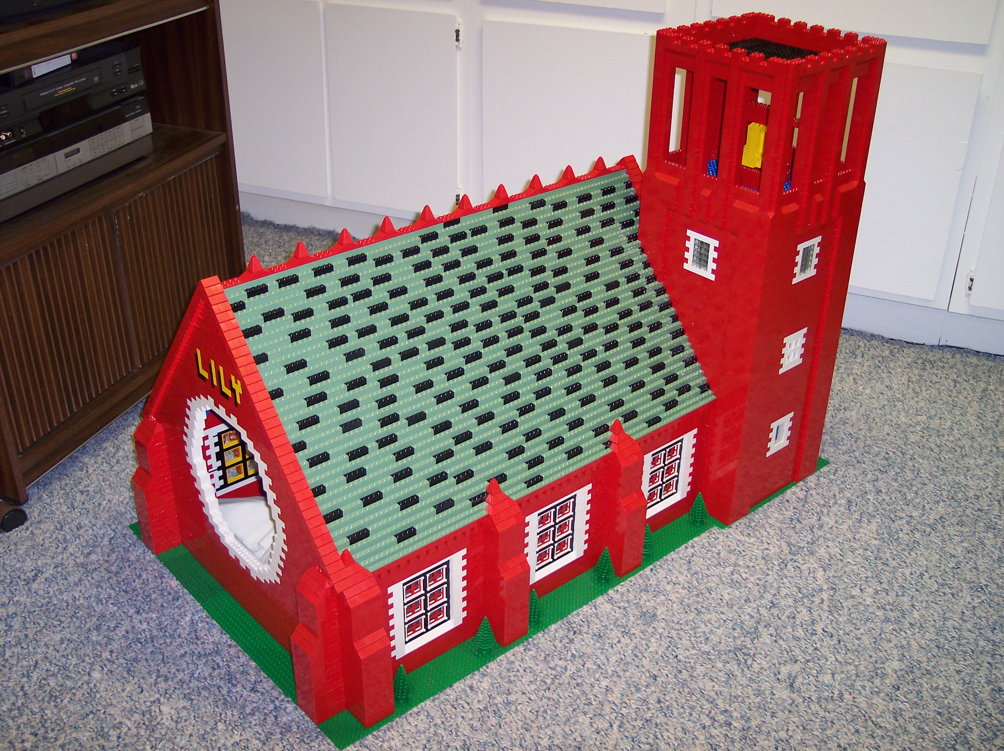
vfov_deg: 37.7
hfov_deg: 49.0
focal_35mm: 38
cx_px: 502
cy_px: 376
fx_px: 1102
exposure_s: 1/30
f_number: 2.8
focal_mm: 8
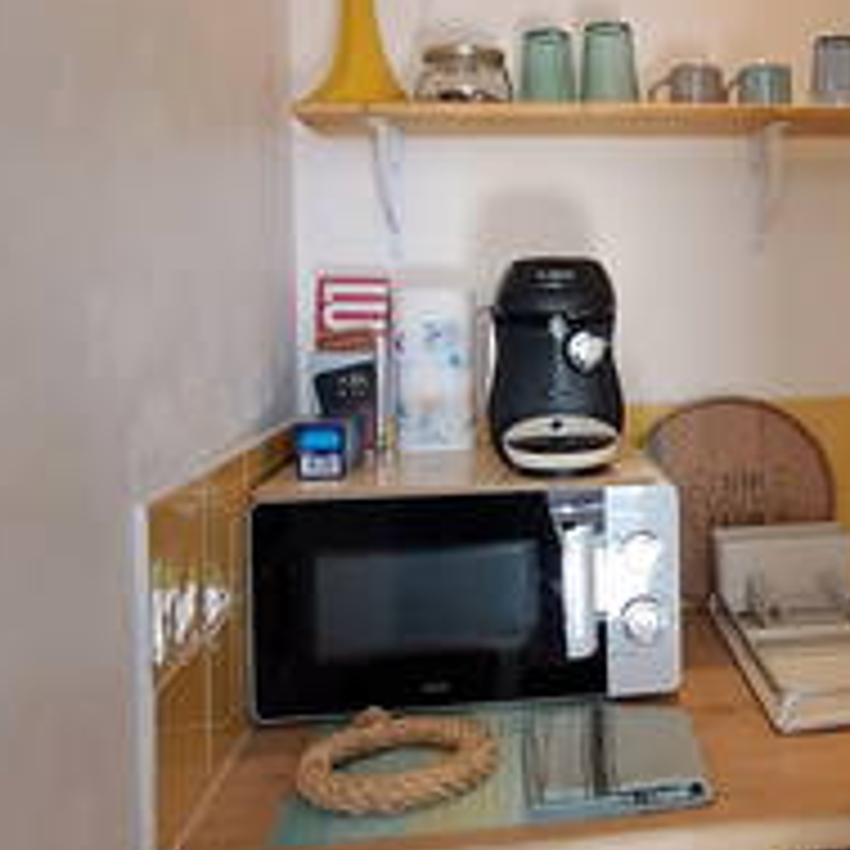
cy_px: 301
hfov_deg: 51.4
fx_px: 750
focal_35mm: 27
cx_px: 783
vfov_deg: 58.1
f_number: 2.2
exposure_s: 1/50
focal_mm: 1.64
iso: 160
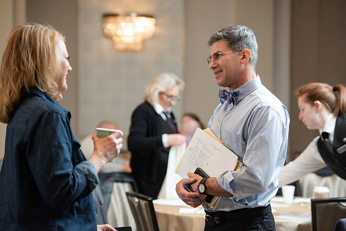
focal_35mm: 110
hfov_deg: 18.6
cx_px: 173
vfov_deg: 12.5
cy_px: 116
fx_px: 1057
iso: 1250
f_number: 3.5
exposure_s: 1/160
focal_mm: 110
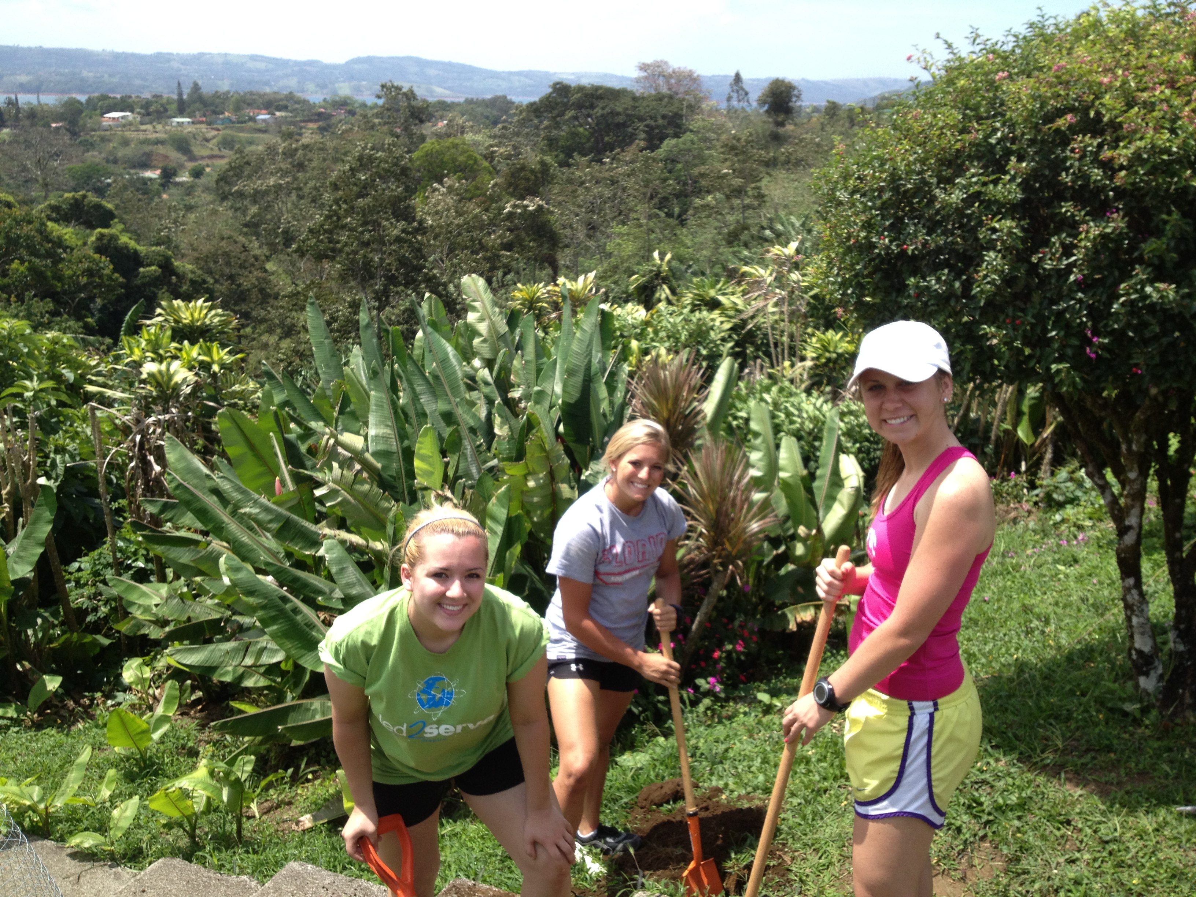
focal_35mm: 35
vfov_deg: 40.7
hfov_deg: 52.6
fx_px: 1209
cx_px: 598
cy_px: 448
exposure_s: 1/1151
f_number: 2.4
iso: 64
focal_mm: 4.28
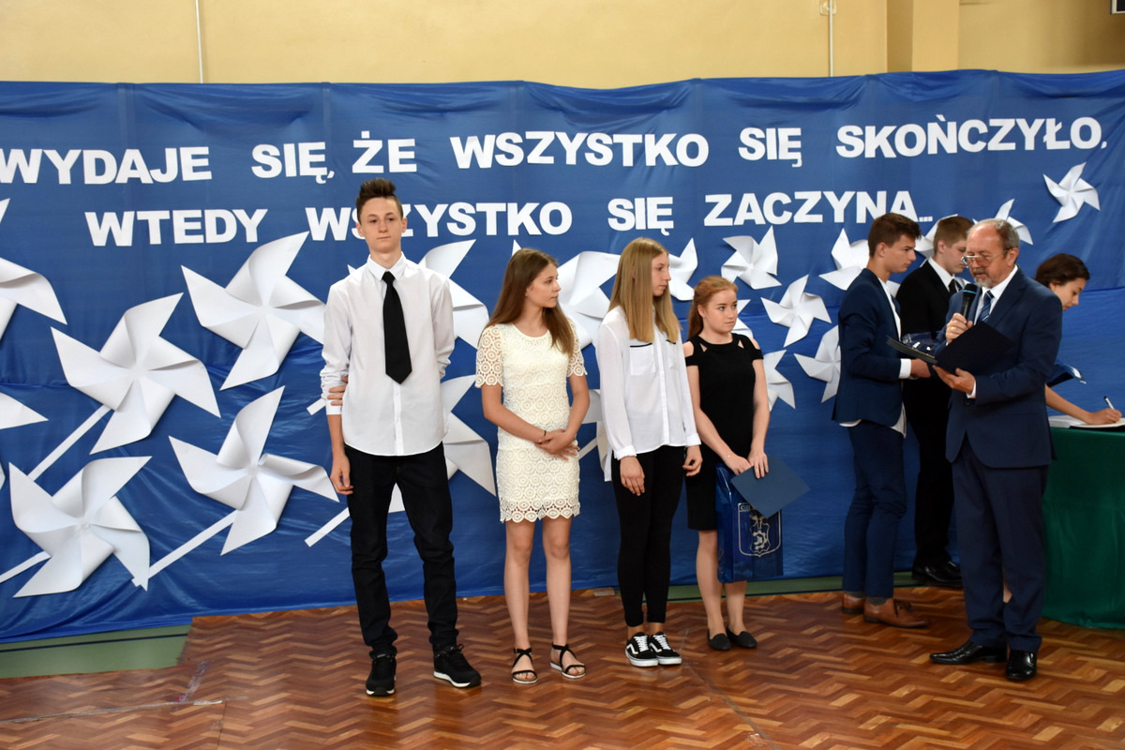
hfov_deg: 38.9
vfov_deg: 26.5
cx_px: 562
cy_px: 375
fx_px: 1594
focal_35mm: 51
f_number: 4.5
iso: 800
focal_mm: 34
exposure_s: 1/80
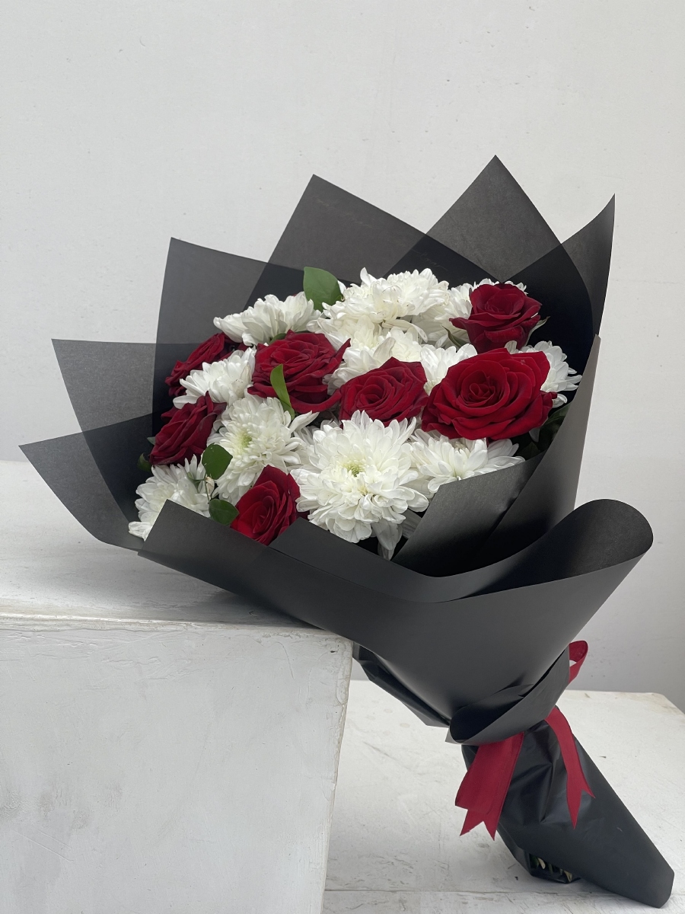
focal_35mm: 64
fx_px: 1689
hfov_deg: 22.9
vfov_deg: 30.3
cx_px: 342
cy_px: 457
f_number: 2.2
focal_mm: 7.5
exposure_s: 1/518
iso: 20
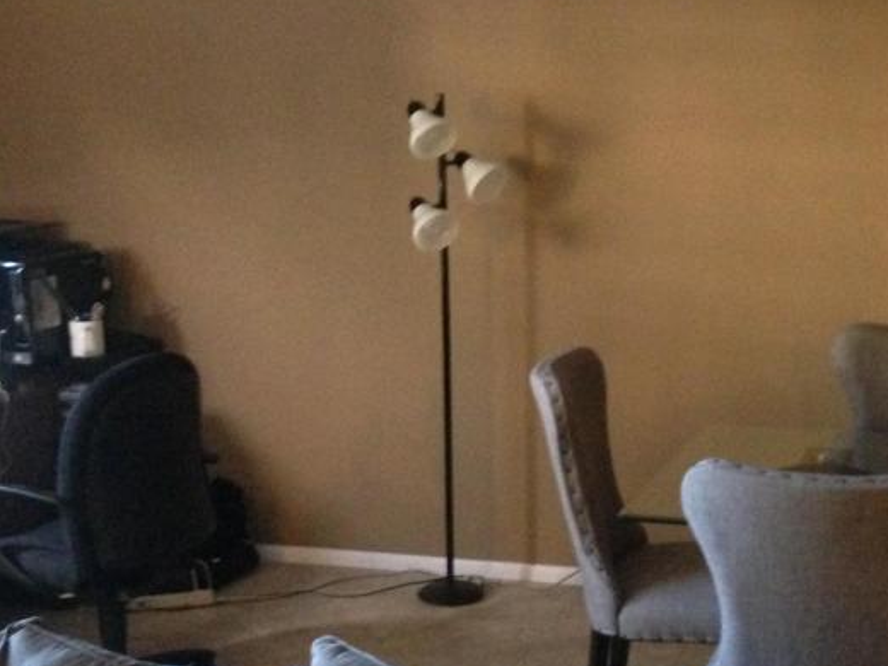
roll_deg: +0.5
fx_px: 1667
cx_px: 627
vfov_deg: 22.4
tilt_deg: -14.6
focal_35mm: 65
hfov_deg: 29.5
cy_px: 473
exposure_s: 1/15
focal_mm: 4.12
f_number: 2.4
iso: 800
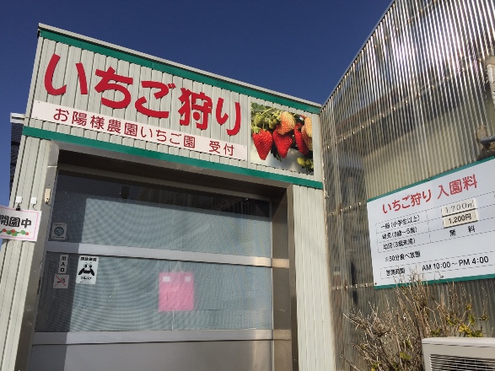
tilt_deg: +17.6
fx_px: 415
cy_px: 186
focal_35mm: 29
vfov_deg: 48.2
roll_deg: -0.2
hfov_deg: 61.7
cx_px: 248
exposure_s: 1/4950
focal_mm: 4.15
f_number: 2.2
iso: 32
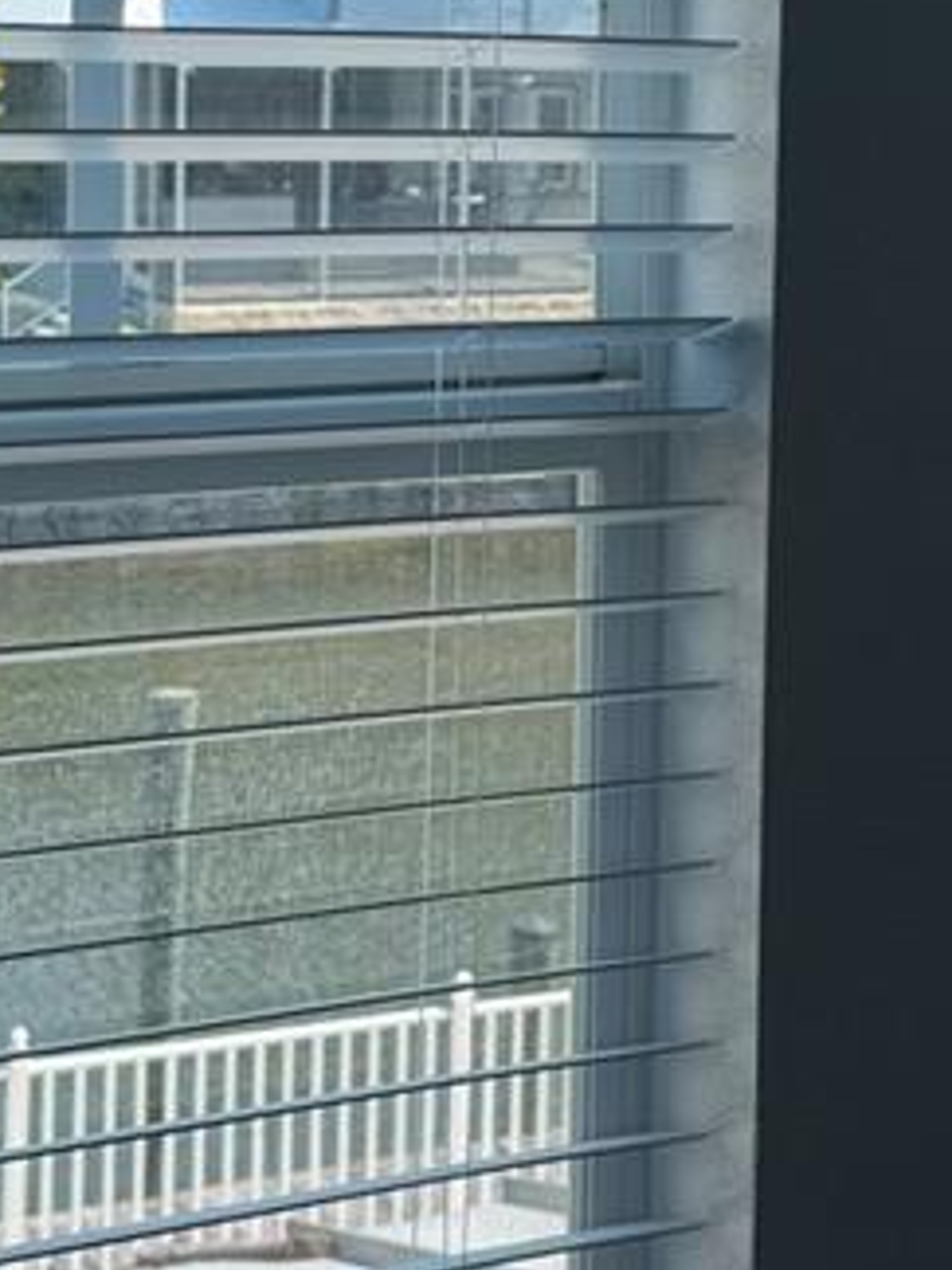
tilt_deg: -5.3
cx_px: 521
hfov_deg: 16.6
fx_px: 3264
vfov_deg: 21.7
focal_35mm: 89
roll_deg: -1.7
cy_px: 255
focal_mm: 6.76
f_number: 1.78
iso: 80
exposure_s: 1/2174
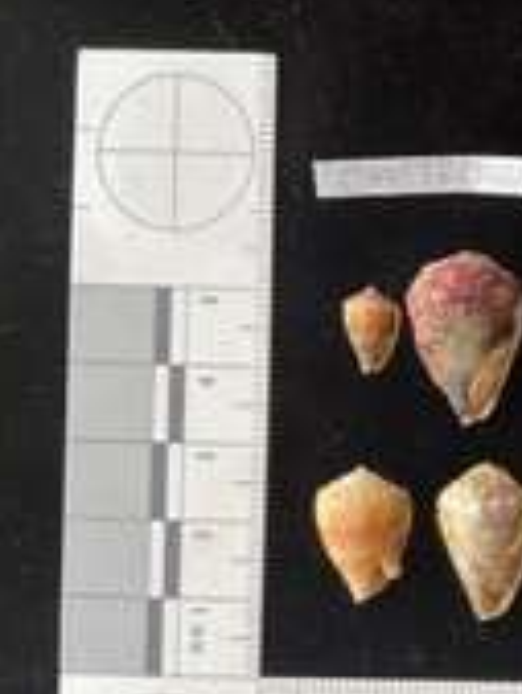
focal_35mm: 60
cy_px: 429
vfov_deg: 32.0
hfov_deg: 22.0
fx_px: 1205
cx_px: 674
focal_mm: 3
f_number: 1.8
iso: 40
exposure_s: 1/120
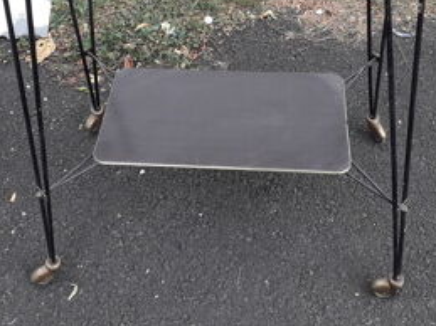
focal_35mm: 50
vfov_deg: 28.7
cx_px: 214
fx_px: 629
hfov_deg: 38.2
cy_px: 84
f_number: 1.9
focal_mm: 3.6
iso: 40
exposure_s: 1/155
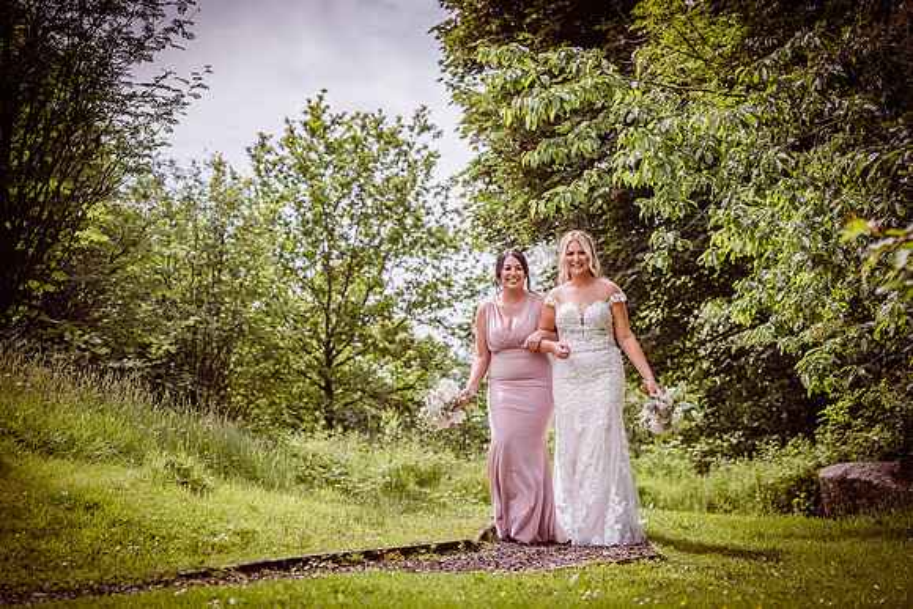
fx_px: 2410
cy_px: 304
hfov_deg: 21.5
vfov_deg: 14.4
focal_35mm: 95
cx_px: 456
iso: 250
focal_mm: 95
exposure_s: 1/1600
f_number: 4.5
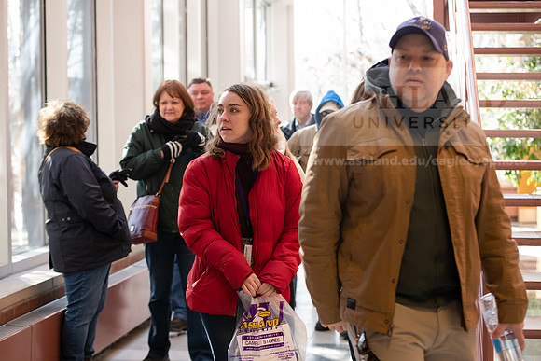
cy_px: 180
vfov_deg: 19.5
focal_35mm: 70
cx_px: 270
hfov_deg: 28.8
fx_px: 1052
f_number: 4
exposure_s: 1/250
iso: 1600
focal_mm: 70
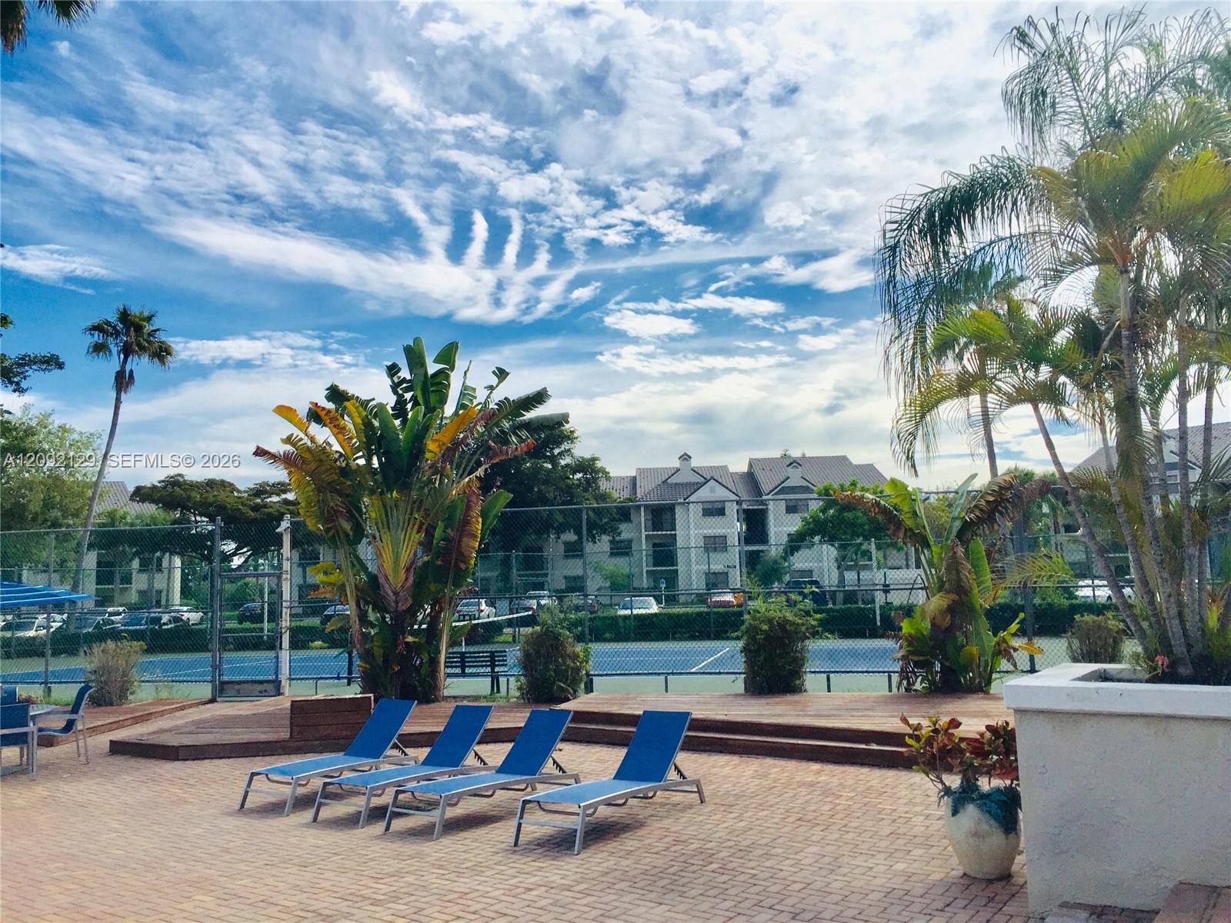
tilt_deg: +6.9
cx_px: 616
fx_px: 1031
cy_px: 462
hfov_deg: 61.7
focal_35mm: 29
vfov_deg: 48.2
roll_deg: +0.4
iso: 32
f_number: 2.2
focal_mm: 4.15
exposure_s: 1/3968
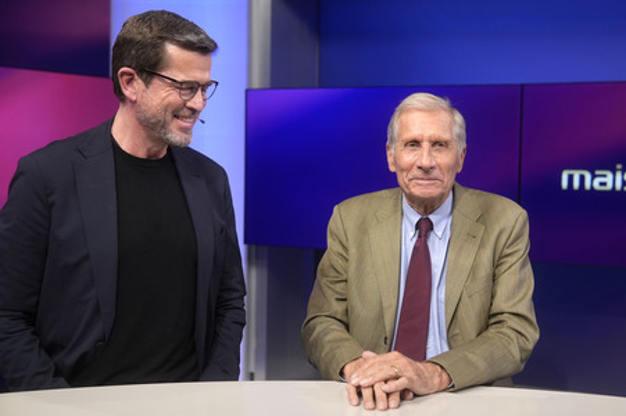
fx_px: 782
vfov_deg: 29.8
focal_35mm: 45
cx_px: 313
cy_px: 208
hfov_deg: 43.6
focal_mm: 30
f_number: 2.2
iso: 640
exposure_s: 1/250
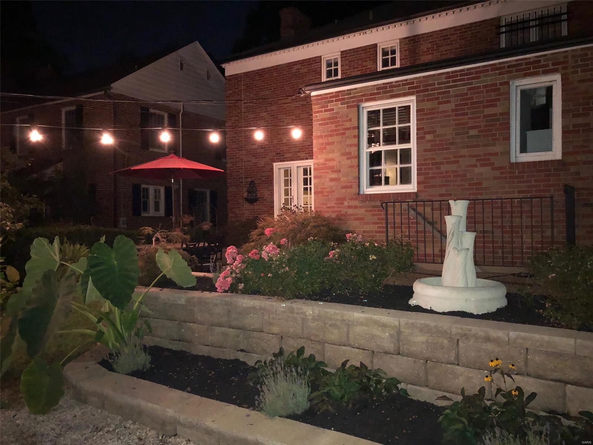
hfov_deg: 63.4
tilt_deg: +0.6
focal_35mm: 28
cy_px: 222
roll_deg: +1.1
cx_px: 296
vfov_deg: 49.7
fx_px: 480
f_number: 1.8
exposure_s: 1/4
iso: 1250
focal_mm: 3.99
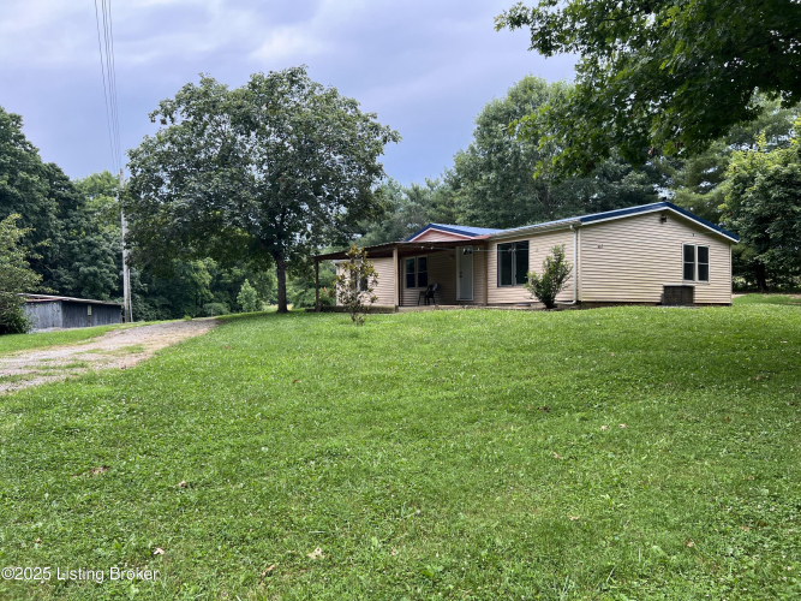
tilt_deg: +1.4
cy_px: 300
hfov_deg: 67.3
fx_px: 602
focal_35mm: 26
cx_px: 400
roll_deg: +0.1
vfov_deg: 53.0
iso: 50
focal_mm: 5.7
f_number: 1.5
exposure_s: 1/614
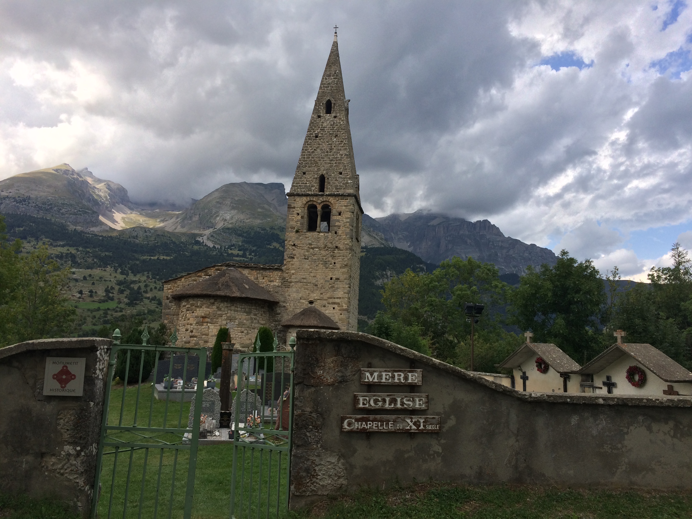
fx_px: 580
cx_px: 346
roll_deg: -1.7
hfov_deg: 61.7
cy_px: 260
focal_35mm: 29
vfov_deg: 48.2
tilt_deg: +10.1
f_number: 2.2
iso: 32
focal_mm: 4.15
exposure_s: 1/1642
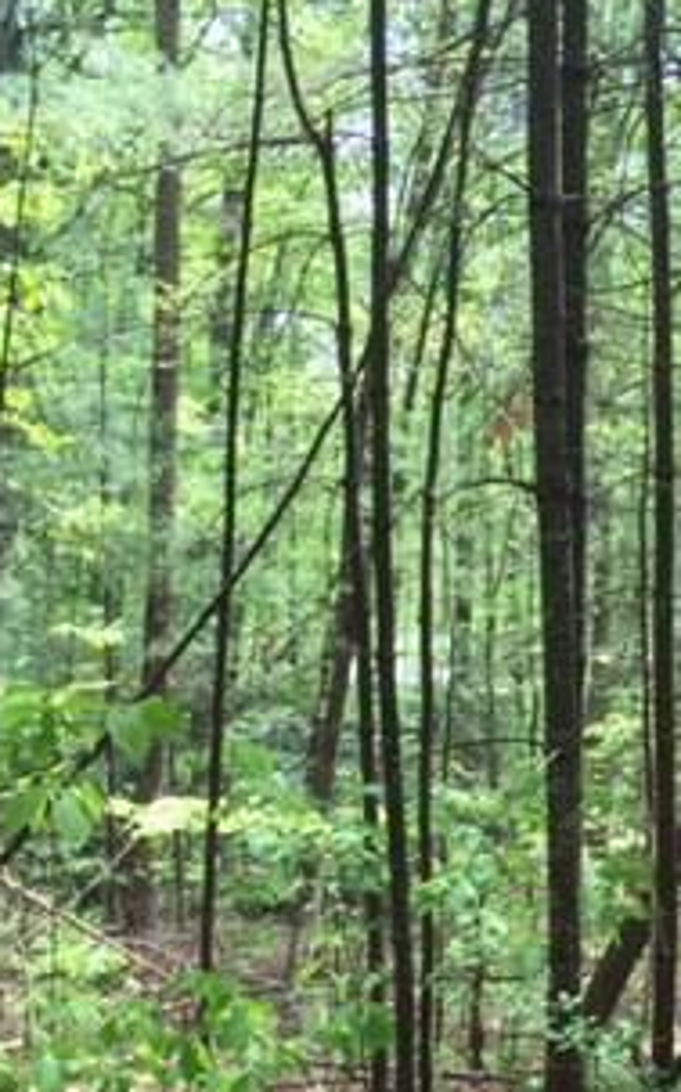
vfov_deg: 31.3
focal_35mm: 65
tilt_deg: -6.9
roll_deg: -1.8
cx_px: 623
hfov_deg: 19.6
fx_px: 1933
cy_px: 714
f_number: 2.2
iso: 32
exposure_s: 1/226
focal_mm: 4.15
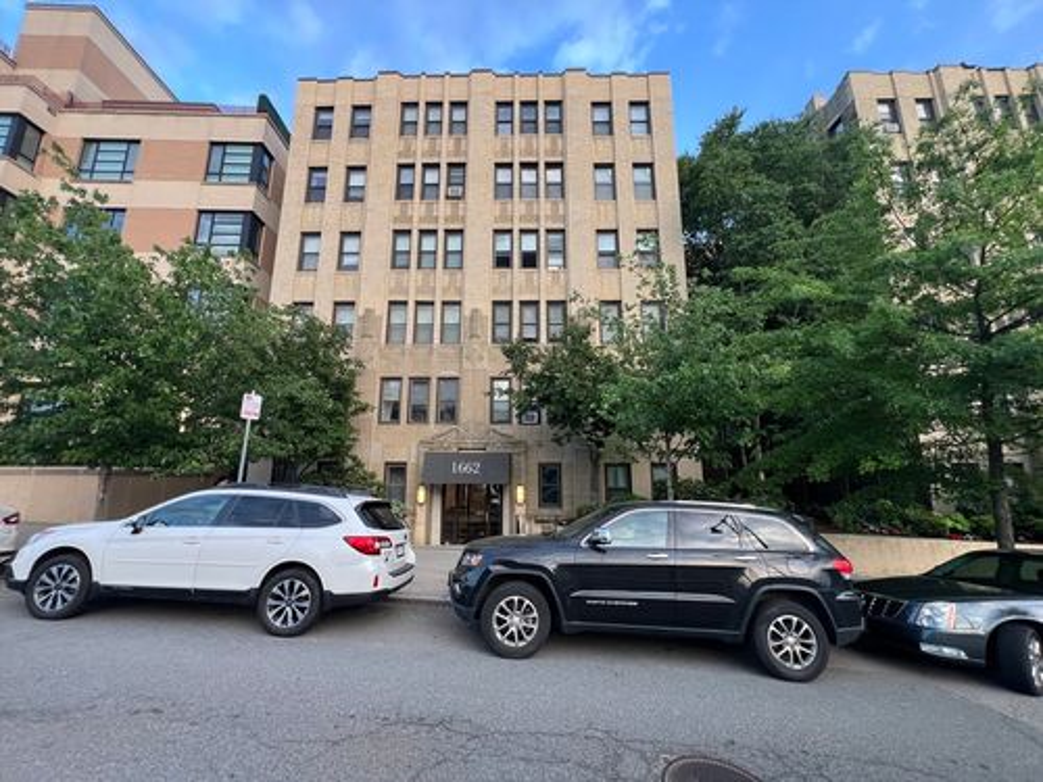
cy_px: 391
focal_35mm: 13
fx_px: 392
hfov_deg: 106.2
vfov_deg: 89.9
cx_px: 522
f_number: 1.8
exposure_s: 1/99
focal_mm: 1.57
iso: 64
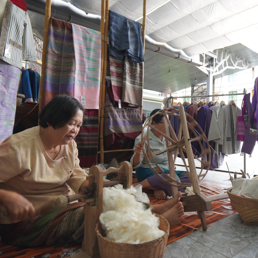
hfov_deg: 62.0
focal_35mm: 25
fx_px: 211
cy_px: 112
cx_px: 162
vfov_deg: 62.7
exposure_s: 1/100
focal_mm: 16
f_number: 4
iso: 800
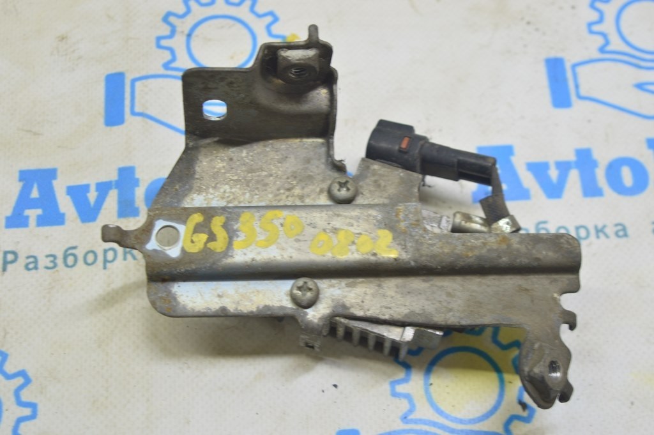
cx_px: 327
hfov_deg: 31.9
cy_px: 218
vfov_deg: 21.5
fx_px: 1144
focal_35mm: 63
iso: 400
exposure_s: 1/20
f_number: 5.6
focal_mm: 42
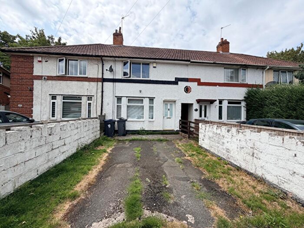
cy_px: 114
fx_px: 123
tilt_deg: +1.3
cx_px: 152
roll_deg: -0.2
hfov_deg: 102.1
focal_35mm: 14
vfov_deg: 85.7
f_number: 2.2
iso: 25
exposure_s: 1/928
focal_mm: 2.22
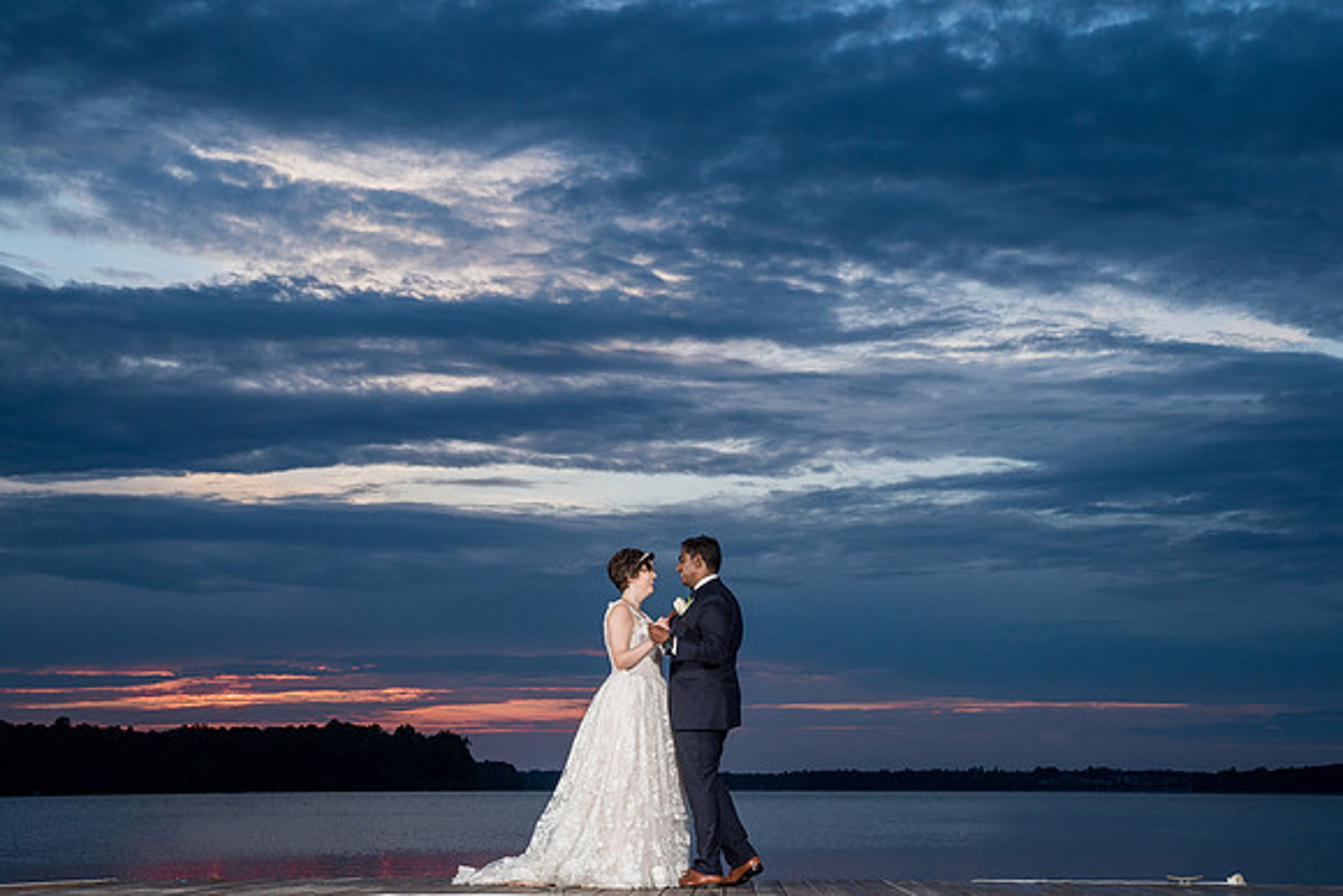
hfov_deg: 40.7
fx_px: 1808
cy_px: 486
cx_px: 734
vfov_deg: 27.8
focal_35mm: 48
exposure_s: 1/200
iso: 640
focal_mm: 44
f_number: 8
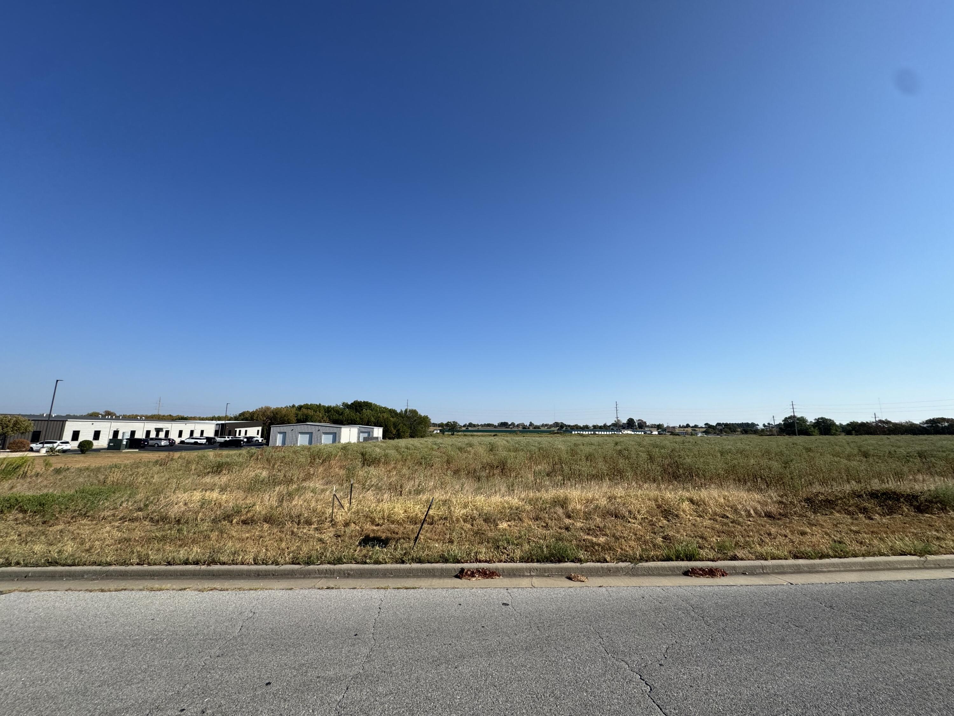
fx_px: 386
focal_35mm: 14
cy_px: 358
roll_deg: -0.9
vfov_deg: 85.7
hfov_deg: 102.1
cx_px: 477
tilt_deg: +9.7
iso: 50
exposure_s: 1/2674
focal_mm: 2.22
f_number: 2.2
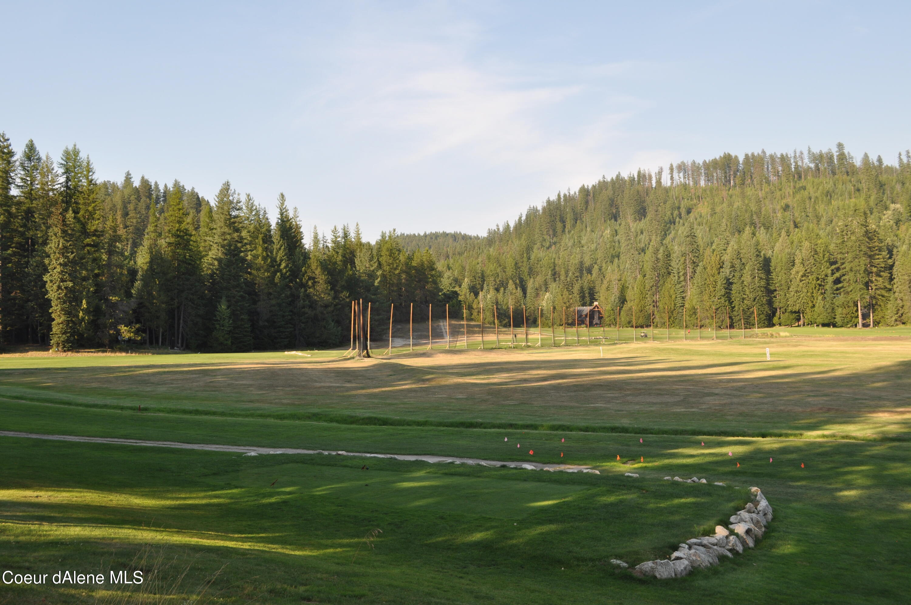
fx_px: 910
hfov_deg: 53.2
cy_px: 302
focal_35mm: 36
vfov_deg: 36.8
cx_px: 456
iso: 200
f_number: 8
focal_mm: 24
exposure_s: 1/200
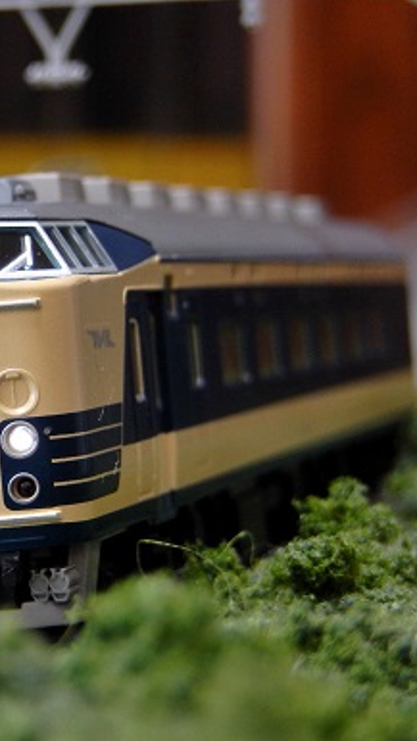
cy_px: 380
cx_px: -73
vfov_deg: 13.4
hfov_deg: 7.5
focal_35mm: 161
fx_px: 3166
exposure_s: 1/6
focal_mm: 17
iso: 200
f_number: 5.2
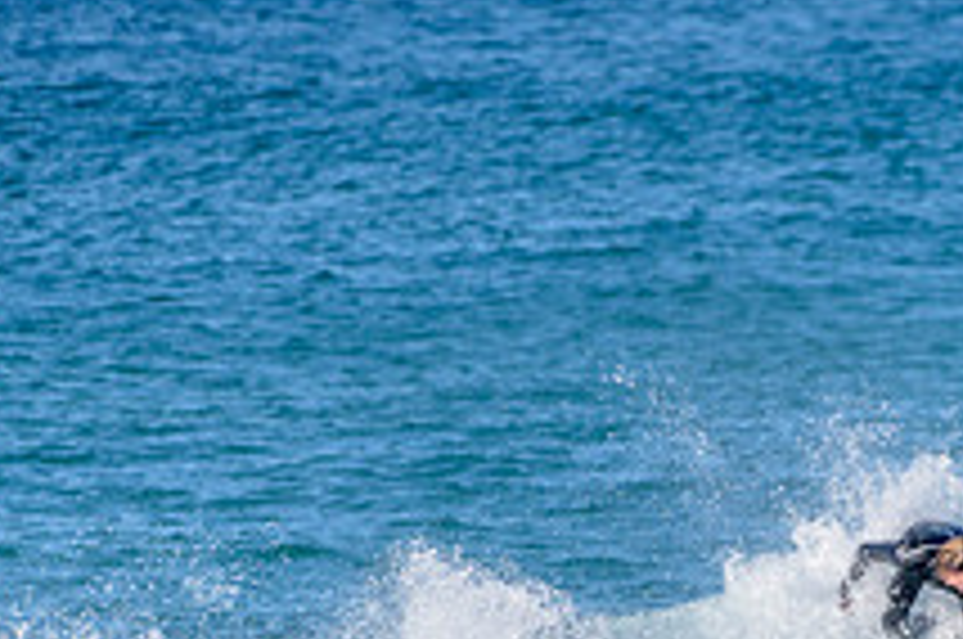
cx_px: 770
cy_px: 767
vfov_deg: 1.0
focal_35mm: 1358
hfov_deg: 1.5
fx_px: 36272
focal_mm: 500
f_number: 5.6
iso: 180
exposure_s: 1/2000
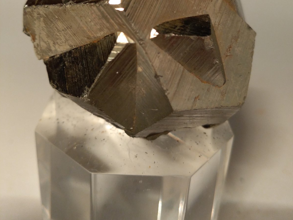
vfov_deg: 39.1
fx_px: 296
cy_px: 43
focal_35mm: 35
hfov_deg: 52.6
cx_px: 146
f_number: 2
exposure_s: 1/33.3
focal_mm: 3.54
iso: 179
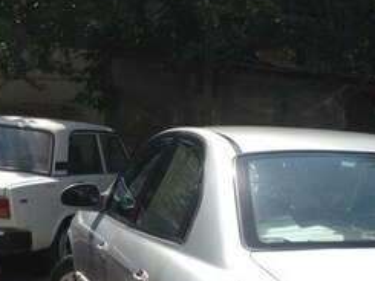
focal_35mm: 89
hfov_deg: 21.0
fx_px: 965
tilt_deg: -11.1
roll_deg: -1.4
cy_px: 329
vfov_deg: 16.0
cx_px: 409
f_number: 2.4
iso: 50
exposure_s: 1/1550
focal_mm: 4.12
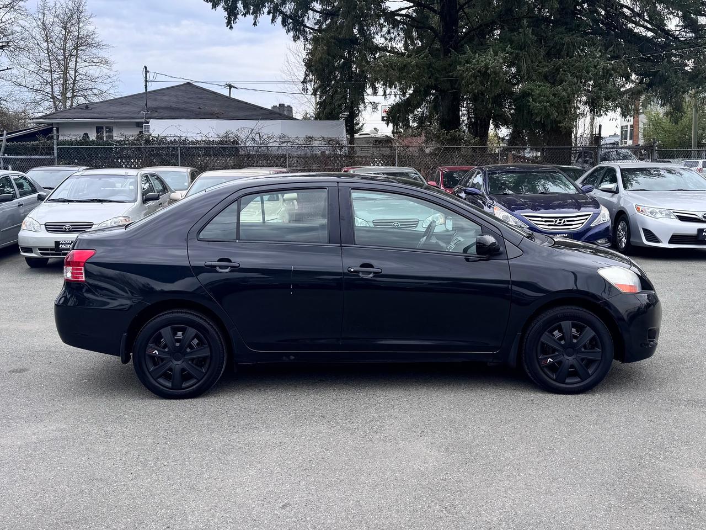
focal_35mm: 24
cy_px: 265
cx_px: 353
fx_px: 489
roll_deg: -0.7
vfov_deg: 56.8
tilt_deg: -4.5
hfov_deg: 71.6
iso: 80
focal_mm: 6.76
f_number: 1.78
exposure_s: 1/1131
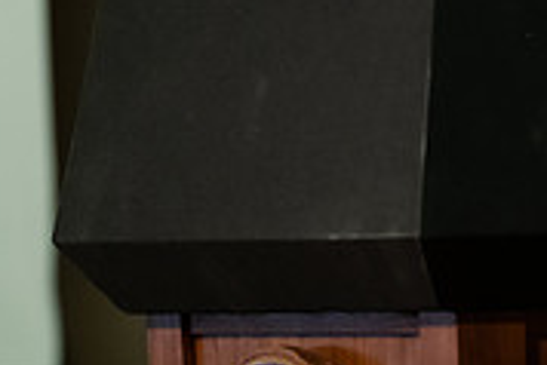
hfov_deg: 2.1
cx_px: 802
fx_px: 14887
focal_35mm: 979
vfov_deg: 1.4
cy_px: -207
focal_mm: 300
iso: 2500
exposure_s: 1/200
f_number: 2.8
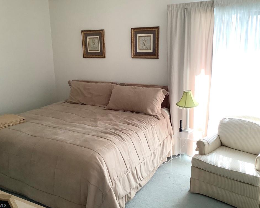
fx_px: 254
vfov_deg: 44.5
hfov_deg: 54.2
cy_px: 102
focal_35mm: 33
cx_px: 128
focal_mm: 3.3
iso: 64
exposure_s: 1/60
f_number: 2.4
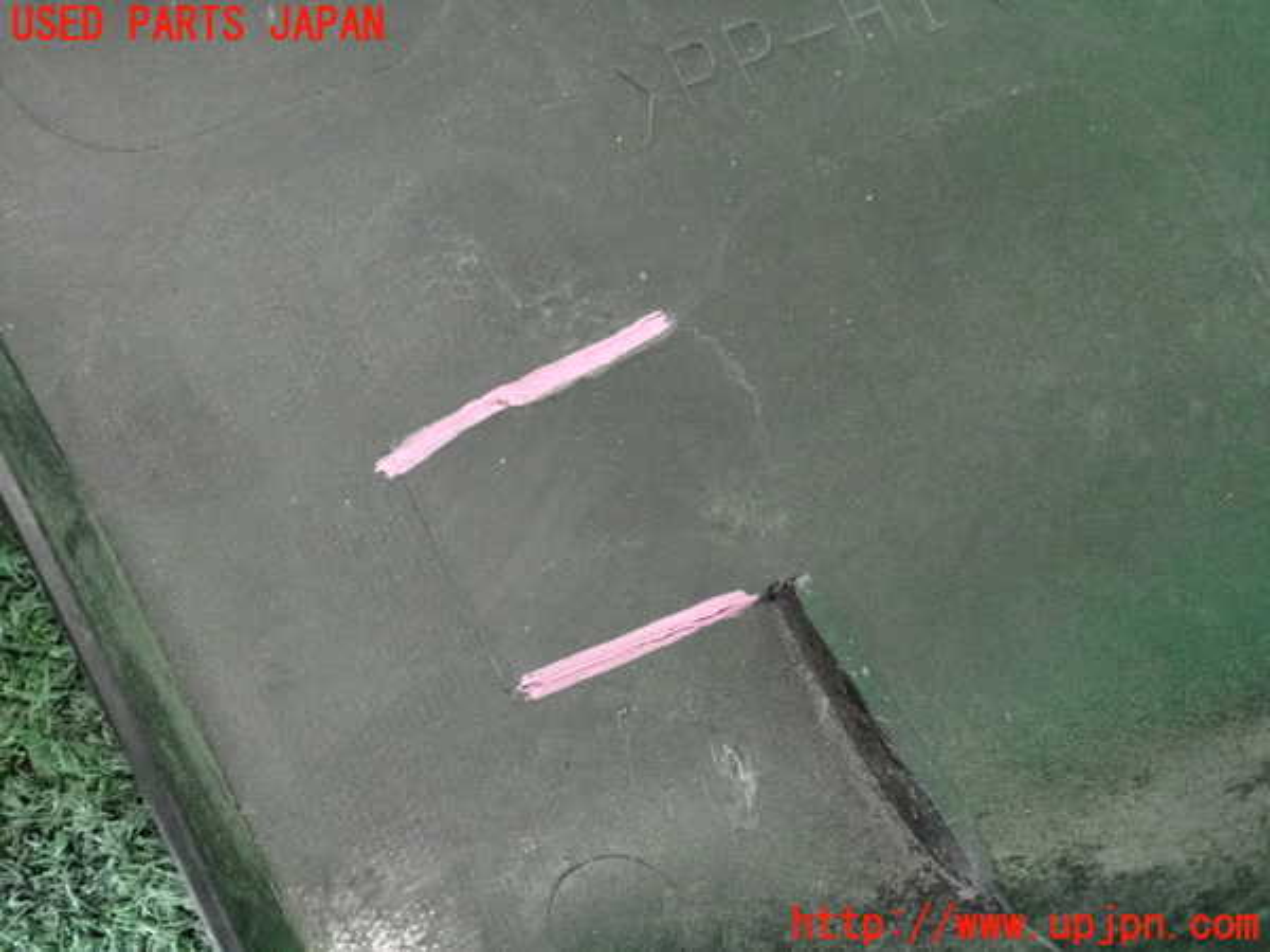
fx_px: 1834
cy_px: 476
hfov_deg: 38.2
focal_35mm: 50
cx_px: 635
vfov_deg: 29.1
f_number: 3.2
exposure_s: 1/125
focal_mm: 9.01
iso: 5000
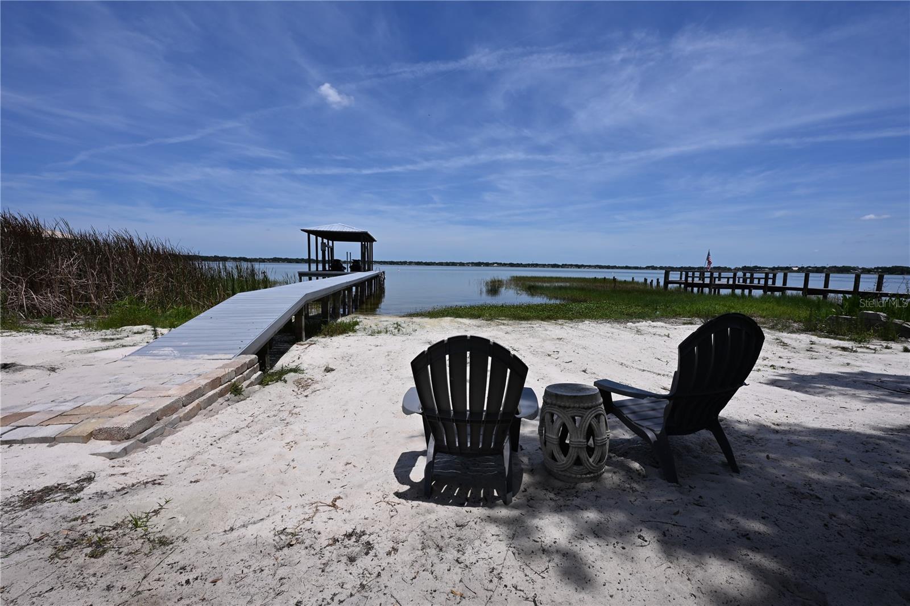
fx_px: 354
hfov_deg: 104.3
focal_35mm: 14
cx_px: 455
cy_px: 303
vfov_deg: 81.2
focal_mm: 14
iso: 100
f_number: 14
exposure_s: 1/200
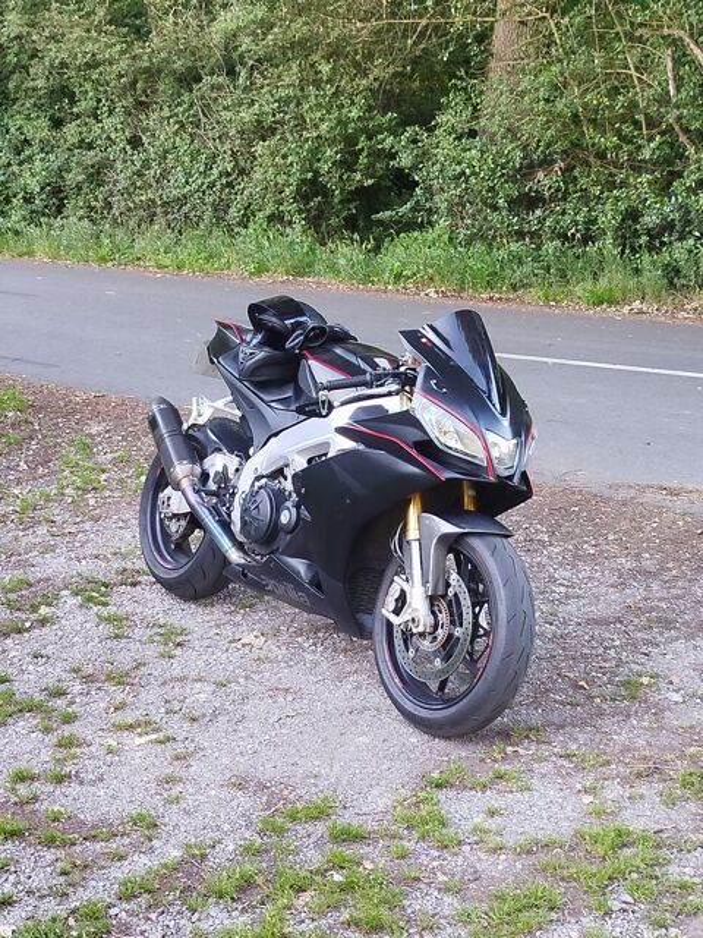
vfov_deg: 39.7
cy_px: 469
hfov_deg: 30.3
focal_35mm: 48
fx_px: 1300
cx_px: 352
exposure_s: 1/50
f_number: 1.7
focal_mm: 5.31
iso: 200
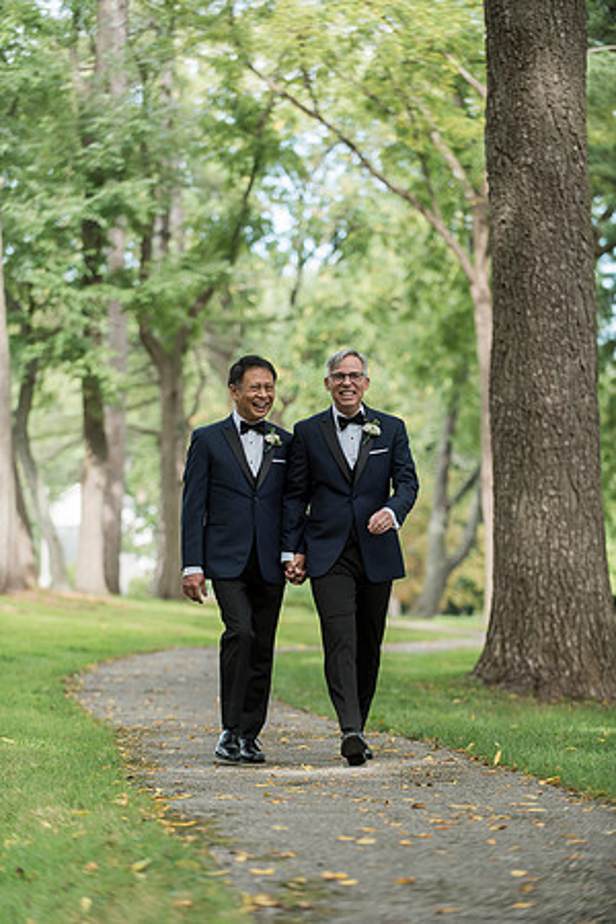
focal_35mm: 110
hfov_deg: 12.5
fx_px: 2823
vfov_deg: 18.6
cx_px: 308
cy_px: 462
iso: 400
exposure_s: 1/640
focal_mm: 110
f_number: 2.8
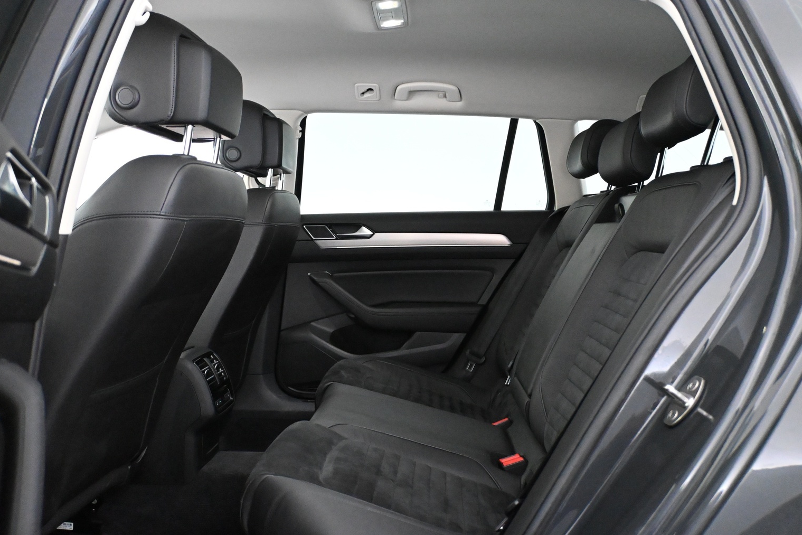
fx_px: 731
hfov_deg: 57.5
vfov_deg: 40.2
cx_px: 414
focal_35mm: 33
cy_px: 251
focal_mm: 20.5
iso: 9000
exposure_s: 1/60
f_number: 3.8
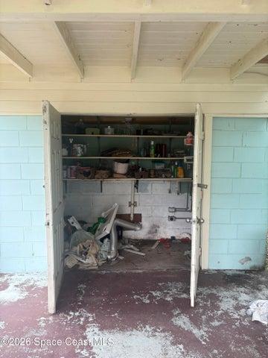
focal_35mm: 26
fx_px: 268
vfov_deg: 67.3
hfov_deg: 53.1
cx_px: 134
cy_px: 179
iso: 40
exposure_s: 1/266
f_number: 1.6
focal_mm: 5.96
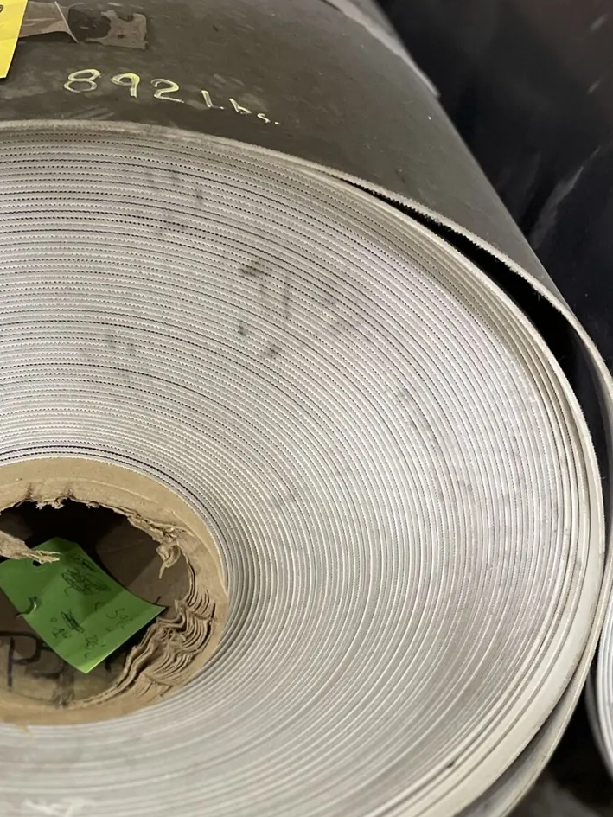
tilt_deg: -35.8
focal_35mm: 55
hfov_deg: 25.7
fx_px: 1298
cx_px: 56
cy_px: 469
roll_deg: +0.1
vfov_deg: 34.9
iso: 320
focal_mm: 4.2
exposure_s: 1/60
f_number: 1.6
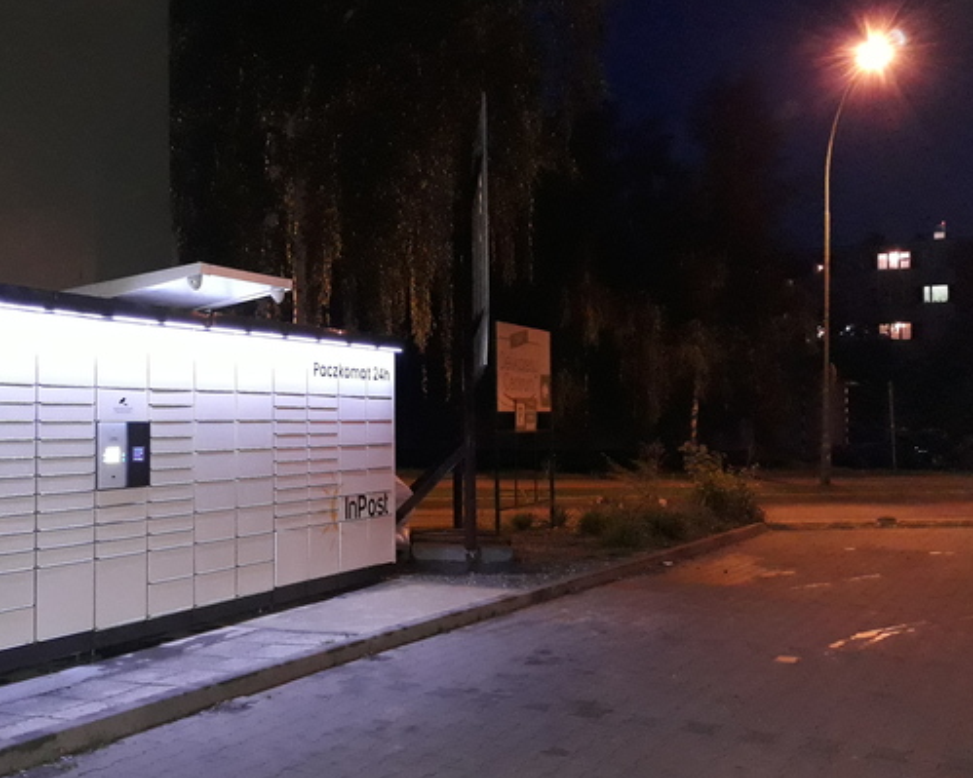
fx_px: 1065
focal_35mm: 37
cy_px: 381
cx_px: 337
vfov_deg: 40.1
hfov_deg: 48.4
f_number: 1.7
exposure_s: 1/20
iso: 800
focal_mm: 3.71
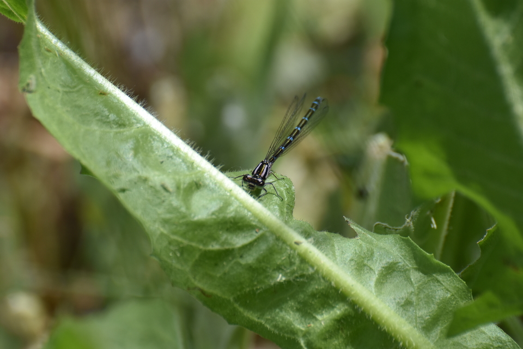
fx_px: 6537
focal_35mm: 450
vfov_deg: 3.1
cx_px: 262
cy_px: 174
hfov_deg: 4.6
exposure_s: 1/1000
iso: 400
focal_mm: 300
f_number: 8
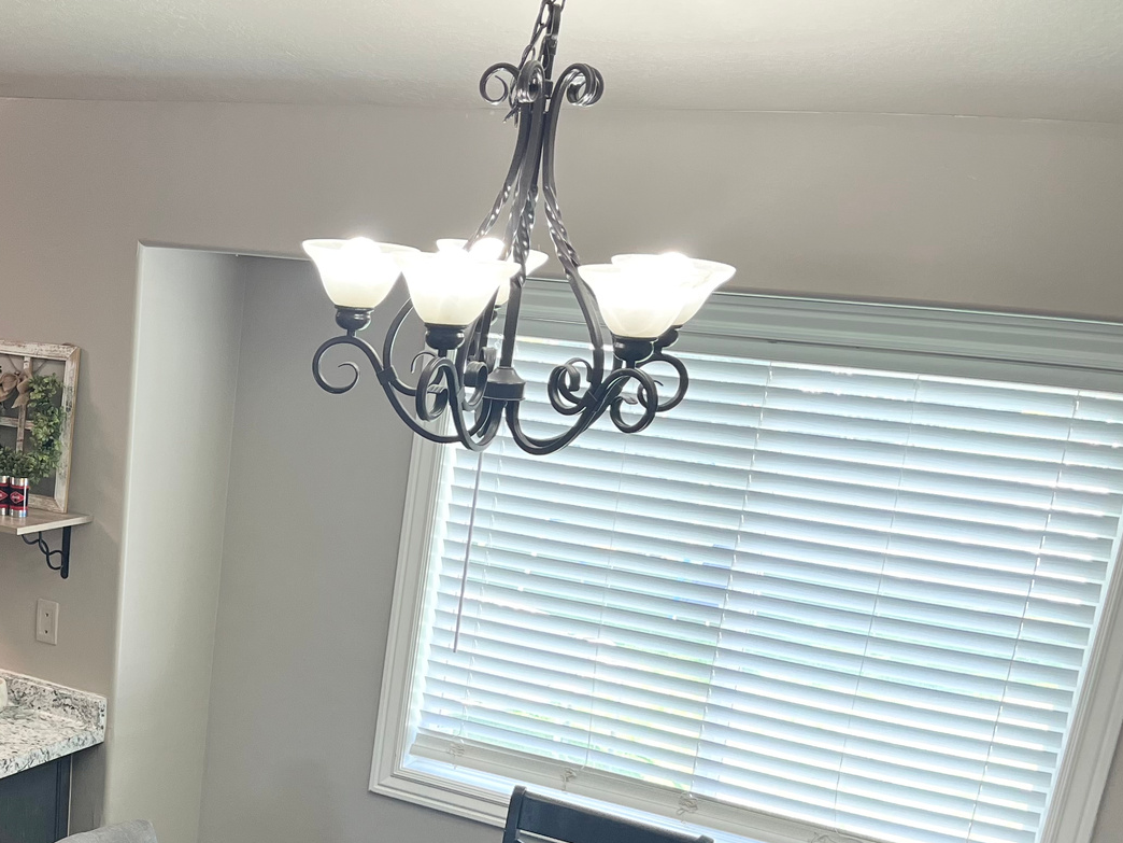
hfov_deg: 35.4
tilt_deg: -19.6
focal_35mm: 51
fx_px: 1655
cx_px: 122
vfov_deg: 27.3
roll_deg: -3.9
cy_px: 792
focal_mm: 5.1
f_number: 1.6
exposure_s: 1/120
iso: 125
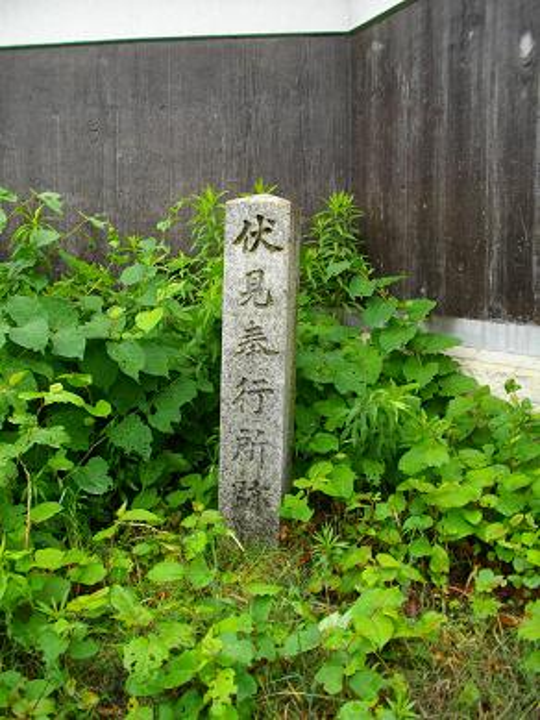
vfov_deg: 56.8
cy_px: 360
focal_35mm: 32
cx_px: 270
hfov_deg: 44.2
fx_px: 665
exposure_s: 1/160
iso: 100
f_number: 2.9
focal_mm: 5.7
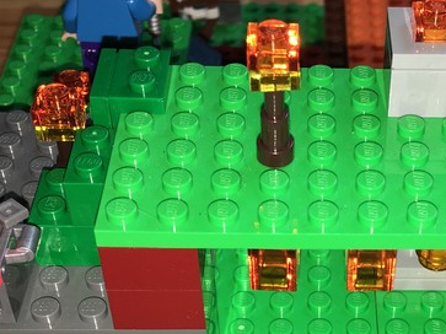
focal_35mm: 72
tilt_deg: -46.9
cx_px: 348
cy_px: 313
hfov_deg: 26.6
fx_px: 927
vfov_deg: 20.0
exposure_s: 1/71
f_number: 2.2
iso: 25
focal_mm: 4.15
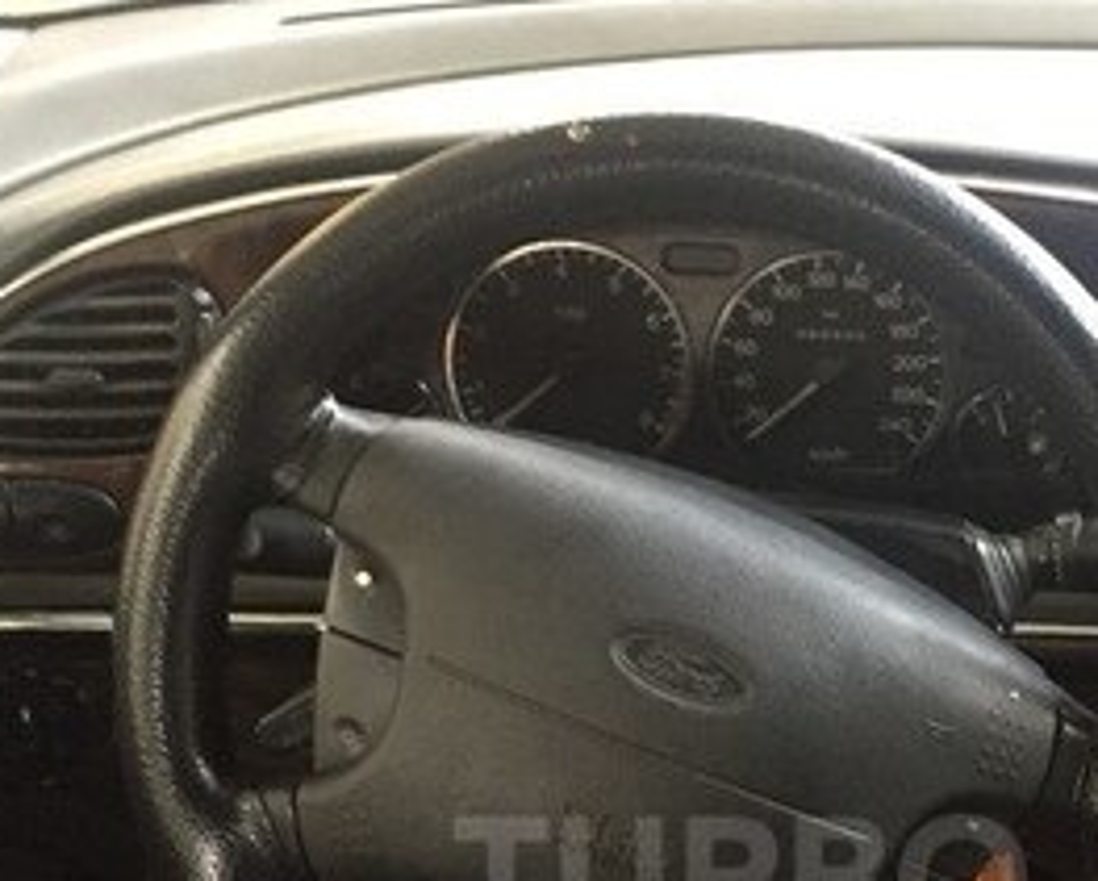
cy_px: 879
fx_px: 2310
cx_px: 881
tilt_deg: -37.1
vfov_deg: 20.9
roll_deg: -2.1
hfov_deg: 26.2
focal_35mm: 71
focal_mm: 4.15
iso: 250
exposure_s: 1/20
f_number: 2.2
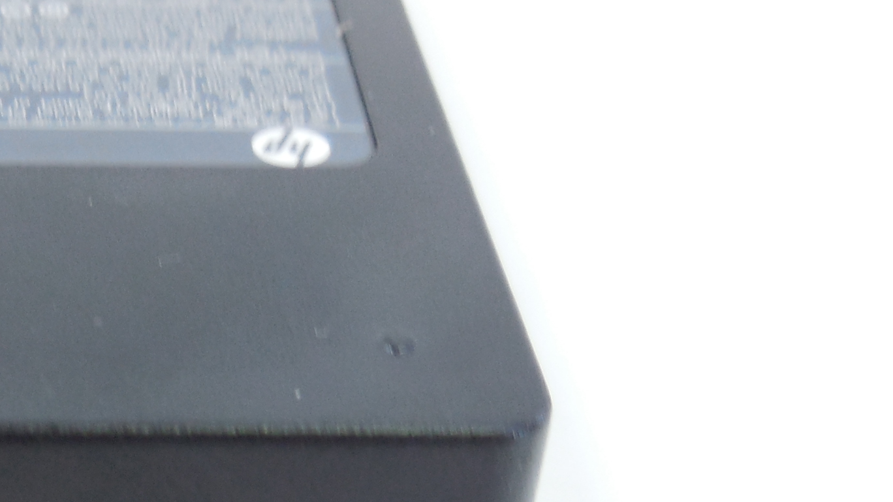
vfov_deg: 17.3
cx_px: 111
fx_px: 1539
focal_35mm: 65
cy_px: 674
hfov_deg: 31.1
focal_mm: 4.5
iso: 125
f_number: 3.1
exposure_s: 1/30
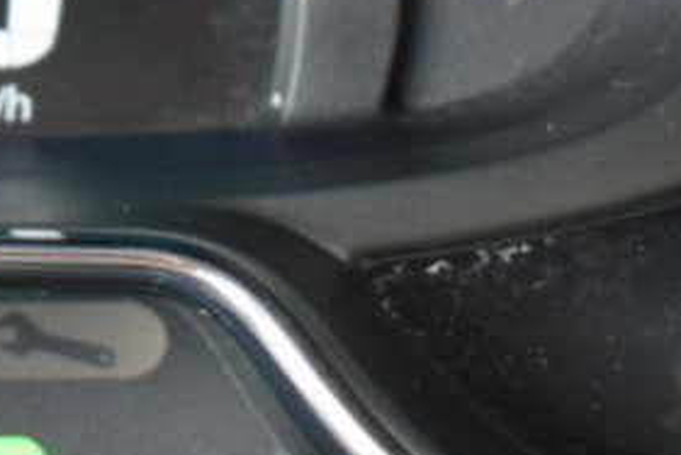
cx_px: -163
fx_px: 3974
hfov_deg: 9.6
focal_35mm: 210
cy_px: -378
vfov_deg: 6.4
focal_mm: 28
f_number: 4.2
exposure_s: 1/60
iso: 1000
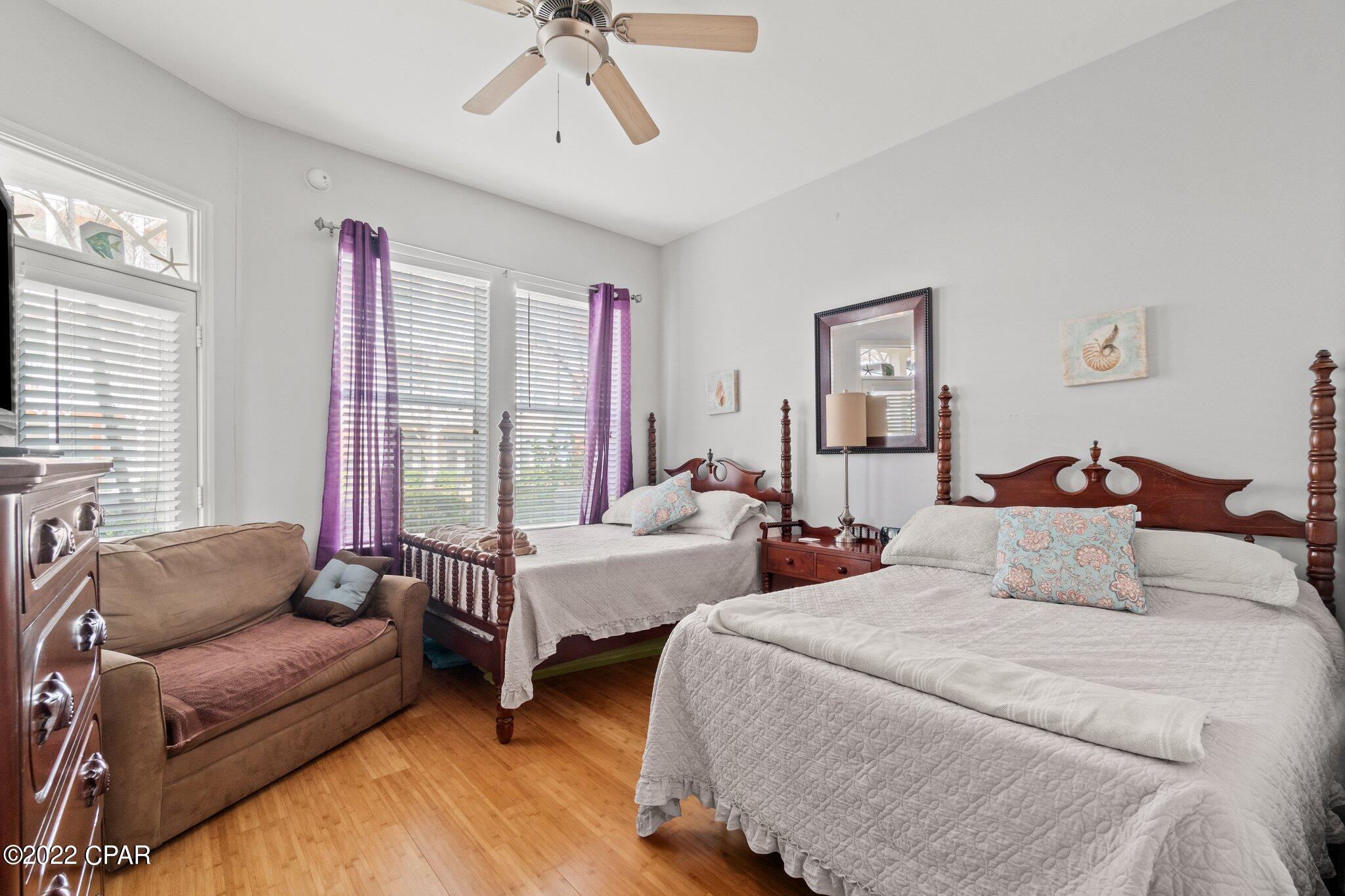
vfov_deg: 77.3
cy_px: 448
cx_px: 672
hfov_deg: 100.4
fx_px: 560
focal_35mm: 15
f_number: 8
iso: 800
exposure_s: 1/1.25
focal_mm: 10
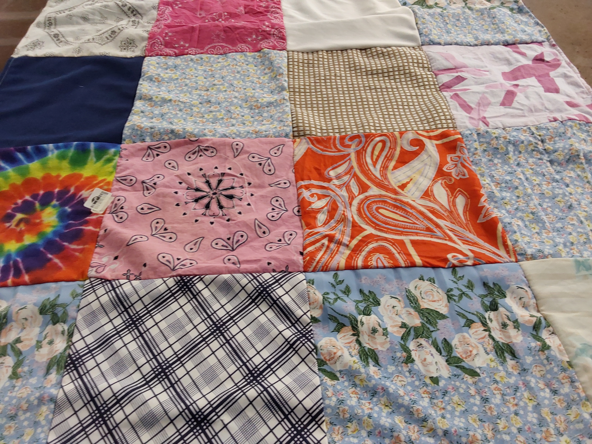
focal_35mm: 28
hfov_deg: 63.4
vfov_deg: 49.7
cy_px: 222
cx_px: 296
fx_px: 479
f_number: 1.9
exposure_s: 1/60
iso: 100
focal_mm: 2.91
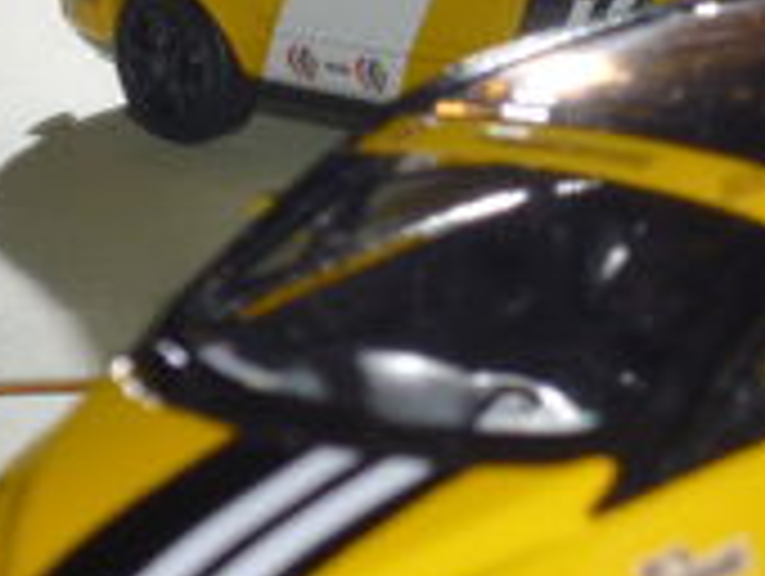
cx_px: 616
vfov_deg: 8.1
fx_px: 4050
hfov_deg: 10.8
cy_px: 306
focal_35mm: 183
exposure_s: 1/60
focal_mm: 13.9
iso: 200
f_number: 5.4
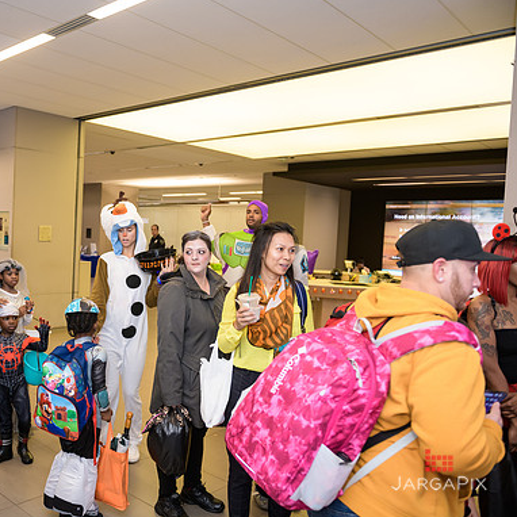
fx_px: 524
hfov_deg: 50.3
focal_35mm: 31
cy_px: 258
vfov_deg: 52.5
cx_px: 129
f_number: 3.2
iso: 800
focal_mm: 24
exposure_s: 1/100
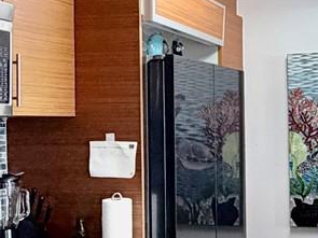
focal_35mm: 76
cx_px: 309
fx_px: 698
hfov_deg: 24.6
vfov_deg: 19.4
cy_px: 127
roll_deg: +1.1
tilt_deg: -0.4
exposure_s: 1/94
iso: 320
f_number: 2.2
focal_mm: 2.22
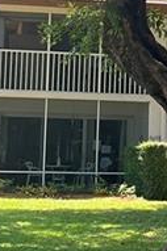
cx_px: 151
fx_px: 1185
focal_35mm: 170
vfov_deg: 11.9
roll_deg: -1.9
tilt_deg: +6.6
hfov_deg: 8.0
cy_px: -22
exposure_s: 1/337
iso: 50
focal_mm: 5.1
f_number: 1.6
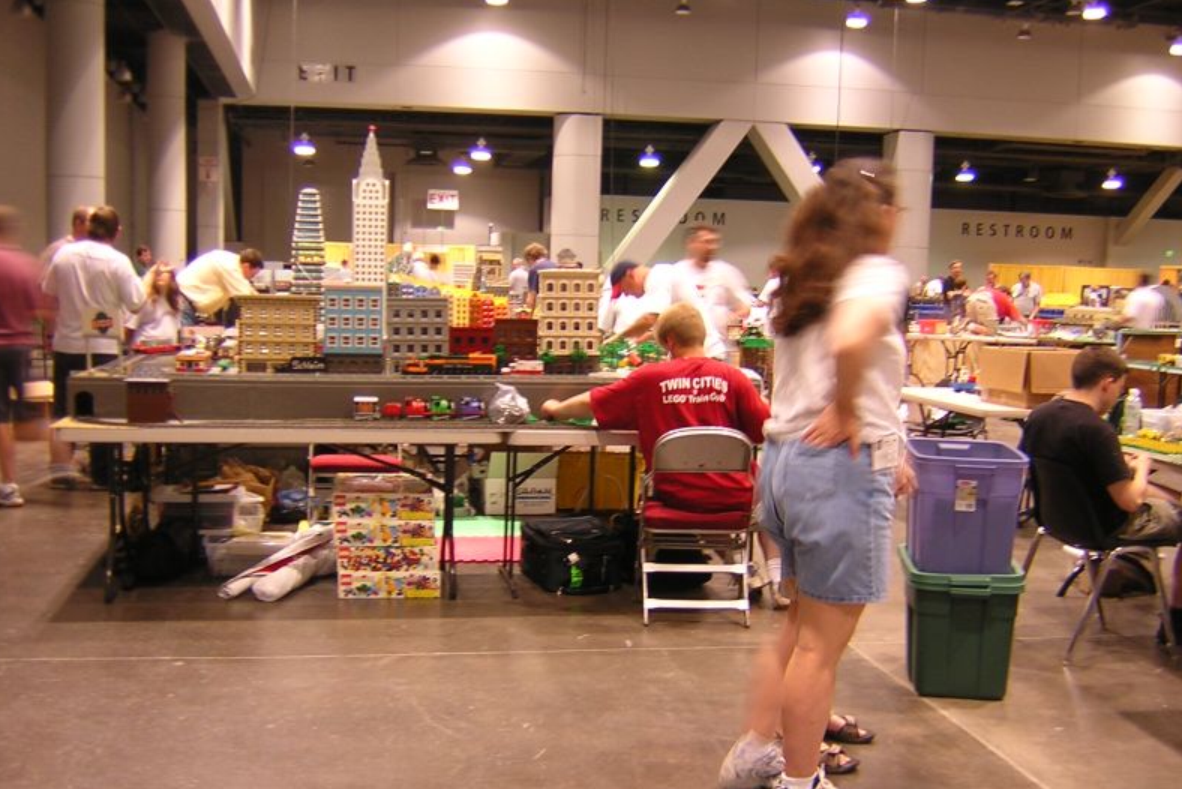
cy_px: 423
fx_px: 1248
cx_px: 584
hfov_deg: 50.7
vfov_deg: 35.1
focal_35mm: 38
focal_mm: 4.7
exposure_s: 1/3.7
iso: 103
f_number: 2.6
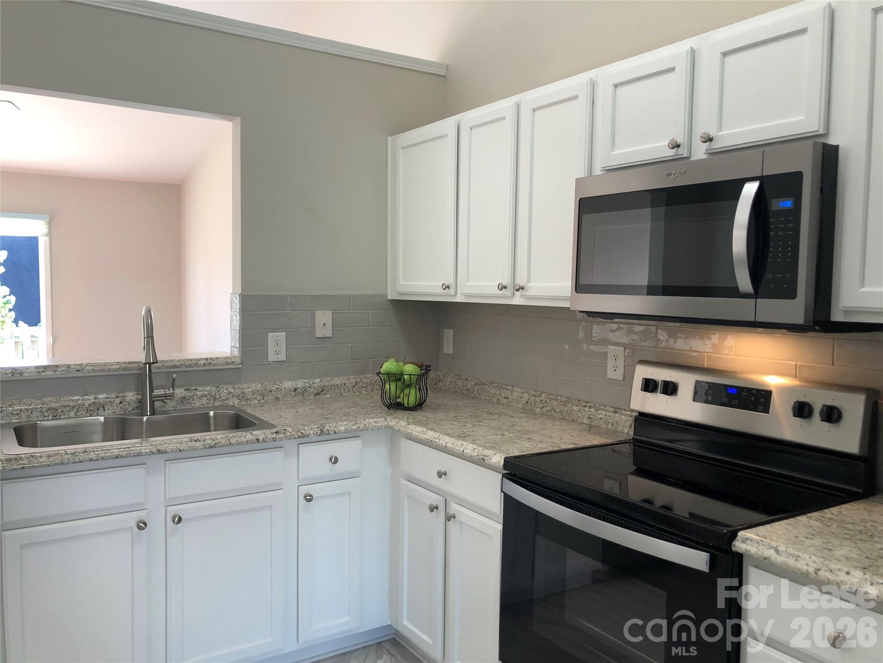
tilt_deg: -4.8
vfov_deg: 49.7
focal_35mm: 28
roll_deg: -0.3
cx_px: 442
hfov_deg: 63.4
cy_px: 332
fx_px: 714
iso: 25
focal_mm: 3.99
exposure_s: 1/30
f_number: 1.8
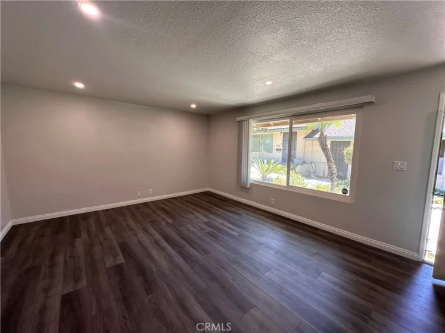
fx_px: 180
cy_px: 166
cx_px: 222
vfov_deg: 85.7
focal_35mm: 14
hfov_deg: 102.1
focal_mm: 2.22
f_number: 2.2
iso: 125
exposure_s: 1/120
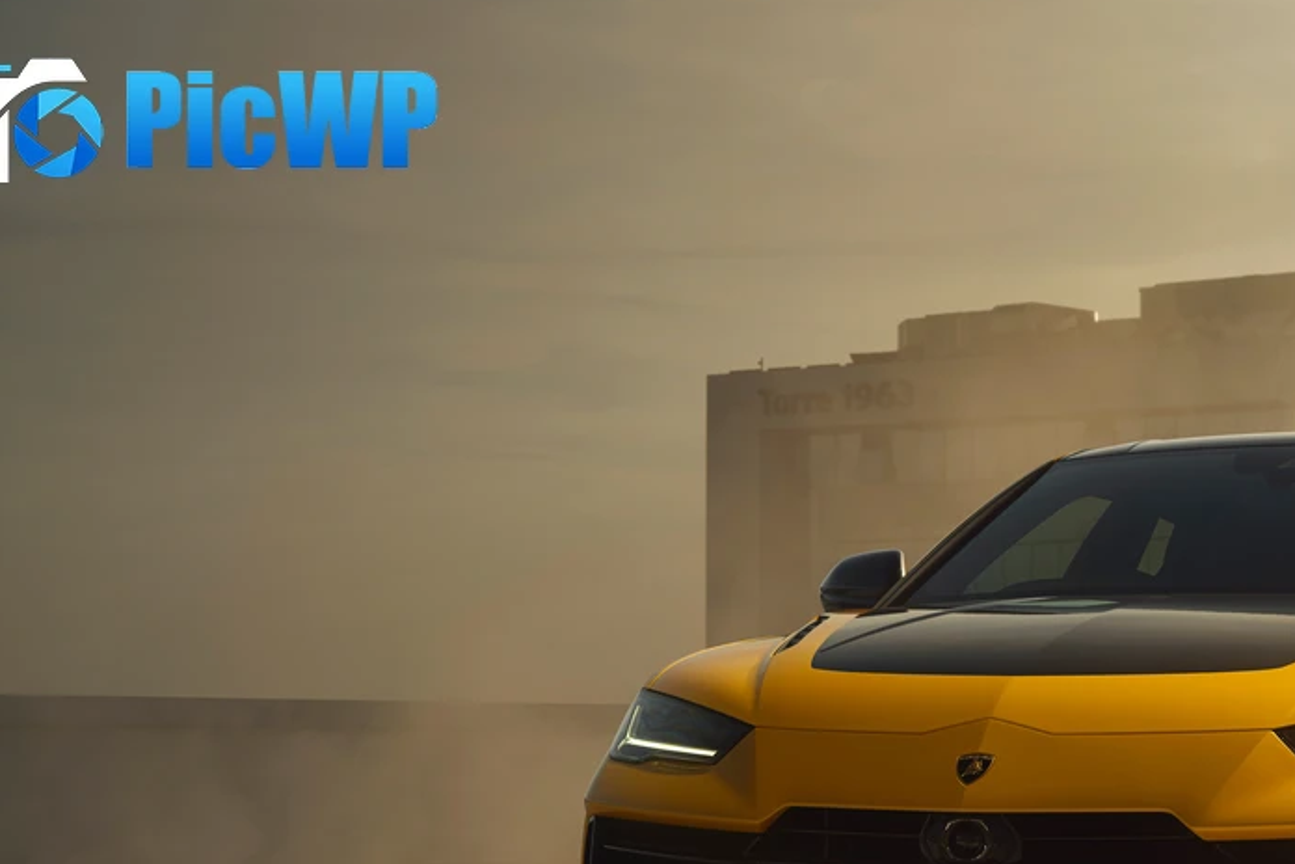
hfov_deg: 21.8
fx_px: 3309
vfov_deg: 14.7
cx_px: 1098
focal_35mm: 92
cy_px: 781
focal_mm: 50
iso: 125
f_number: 9
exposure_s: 1/160
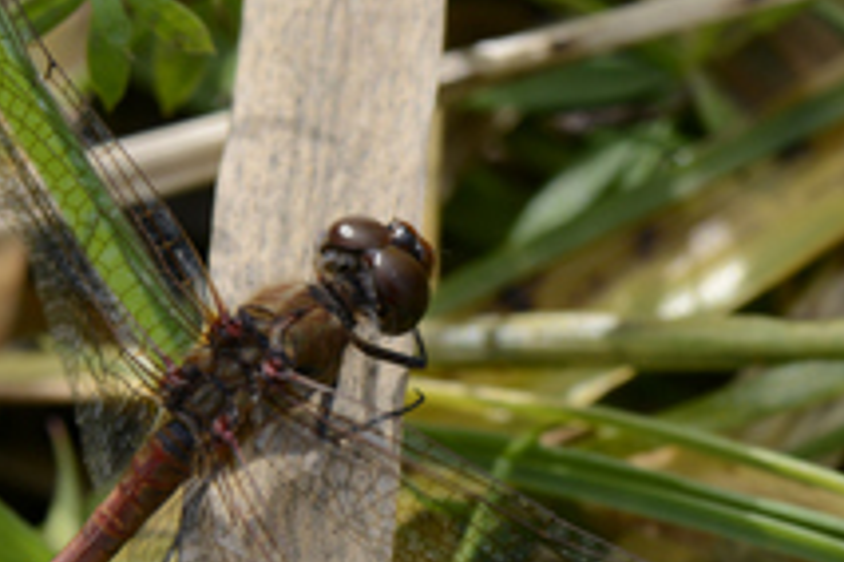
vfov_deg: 5.6
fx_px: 5790
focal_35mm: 247
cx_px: 317
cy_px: 382
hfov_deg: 8.3
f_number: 10
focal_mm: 105
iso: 500
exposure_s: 1/400
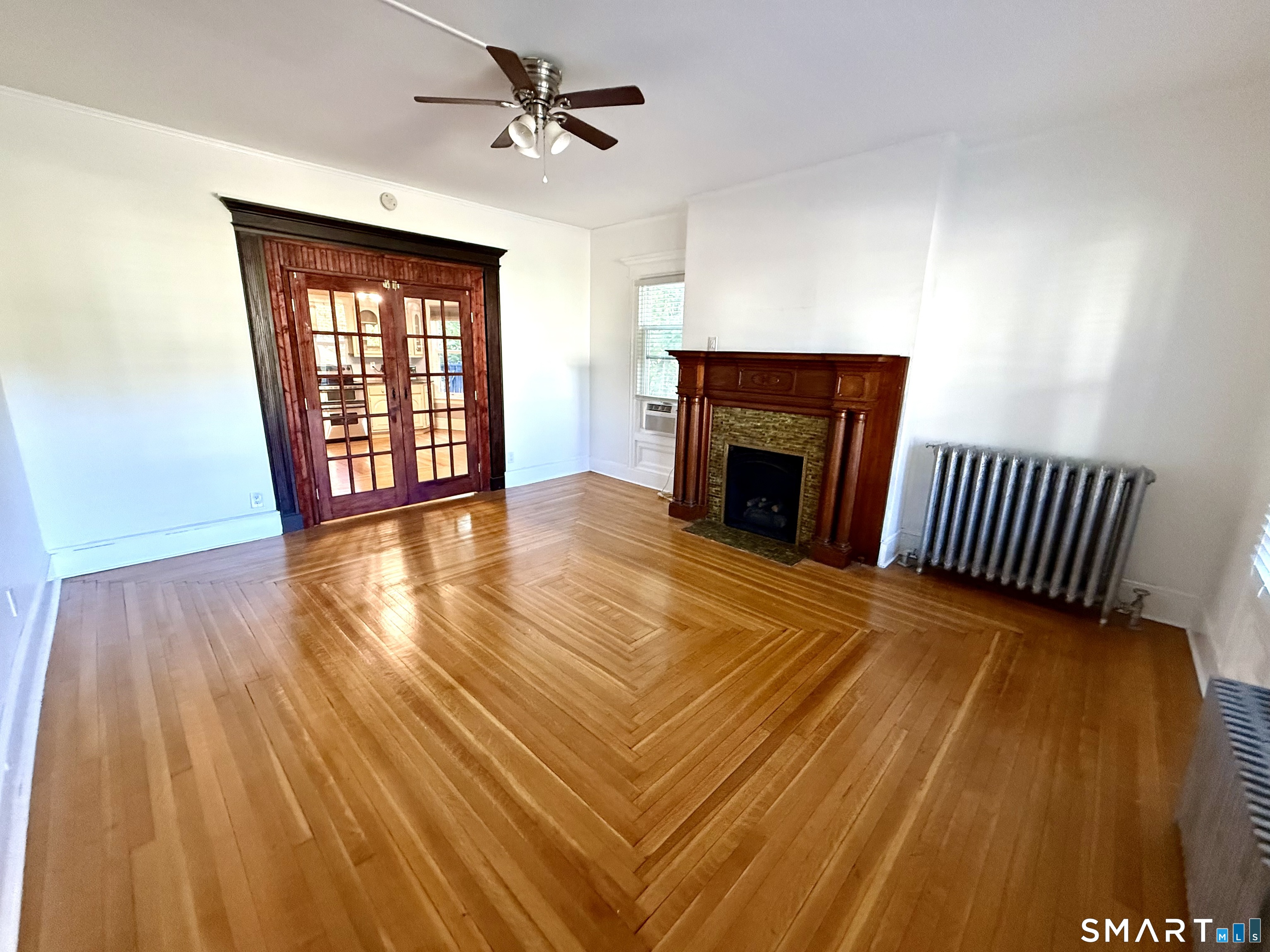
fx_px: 514
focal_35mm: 14
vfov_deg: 85.7
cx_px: 635
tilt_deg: -13.6
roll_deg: -1.6
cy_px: 476
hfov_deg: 102.1
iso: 640
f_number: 2.2
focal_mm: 2.22
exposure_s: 1/60
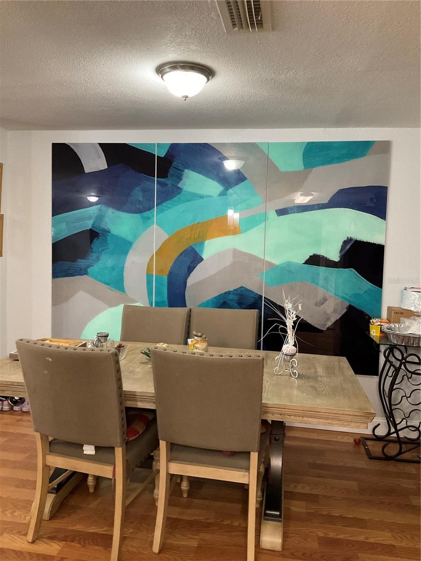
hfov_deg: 48.2
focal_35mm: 29
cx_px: 210
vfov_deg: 61.7
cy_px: 280
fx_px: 470
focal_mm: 3
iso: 200
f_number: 1.8
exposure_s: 1/40
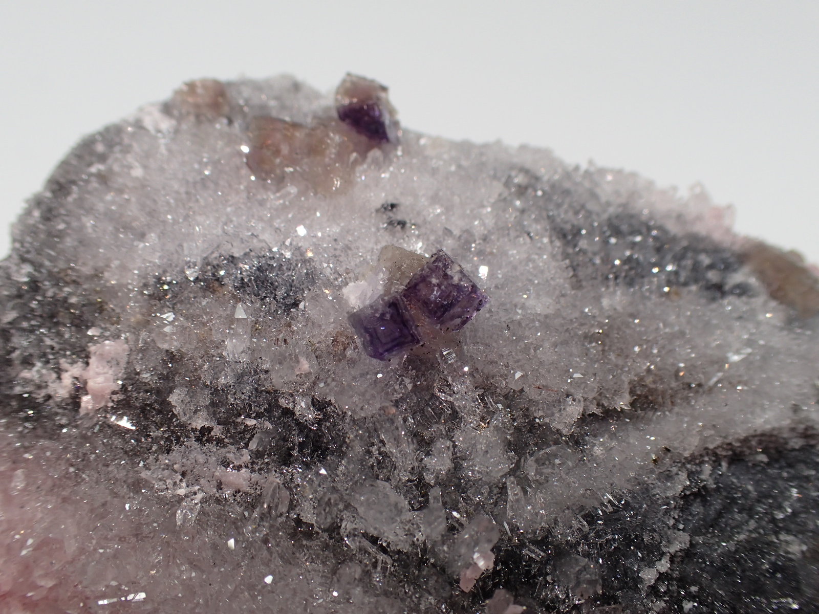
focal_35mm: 30
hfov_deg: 60.0
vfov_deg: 46.8
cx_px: 410
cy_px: 307
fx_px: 710
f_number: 3.2
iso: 100
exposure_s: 1/160
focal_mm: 5.5
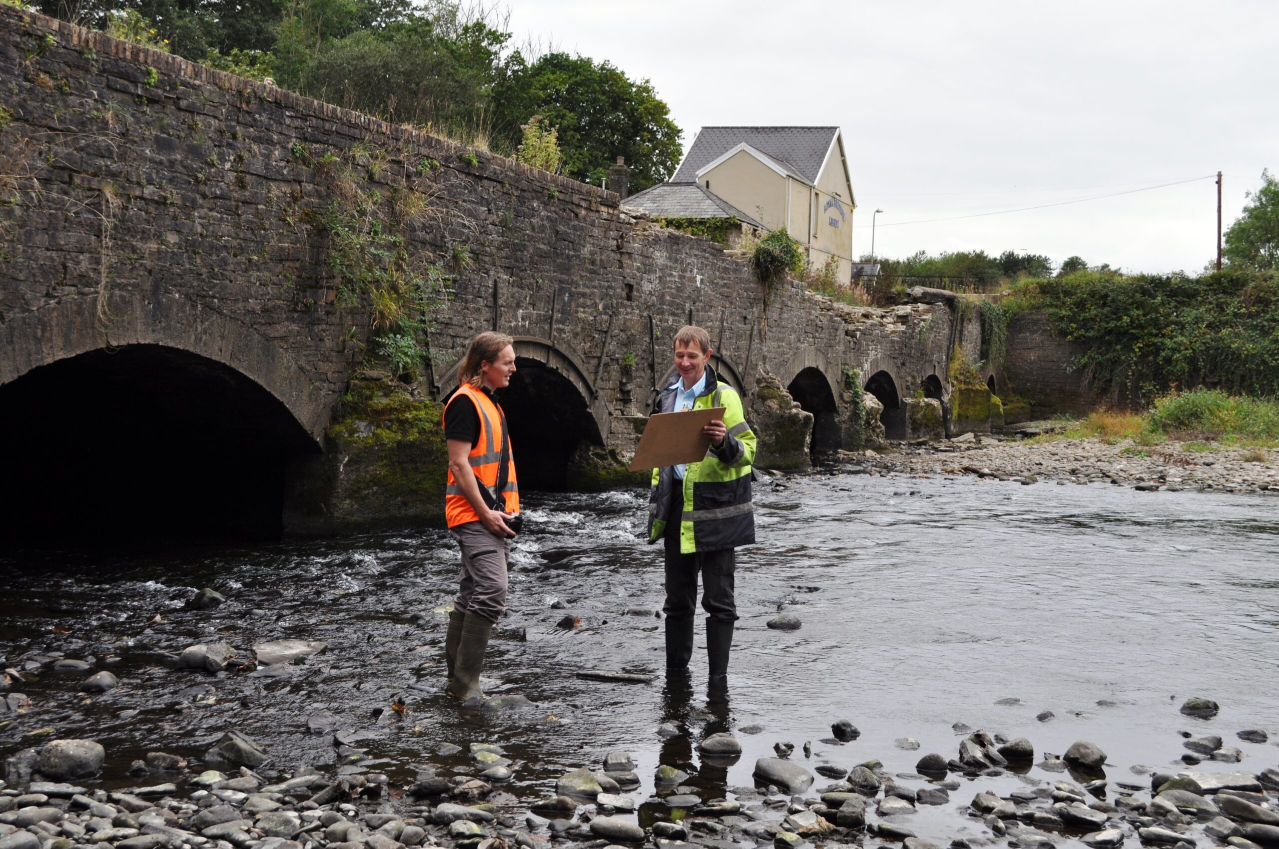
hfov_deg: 41.2
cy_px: 424
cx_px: 640
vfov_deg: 28.0
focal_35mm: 48
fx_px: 1703
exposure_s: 1/160
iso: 200
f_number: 6.3
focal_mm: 32
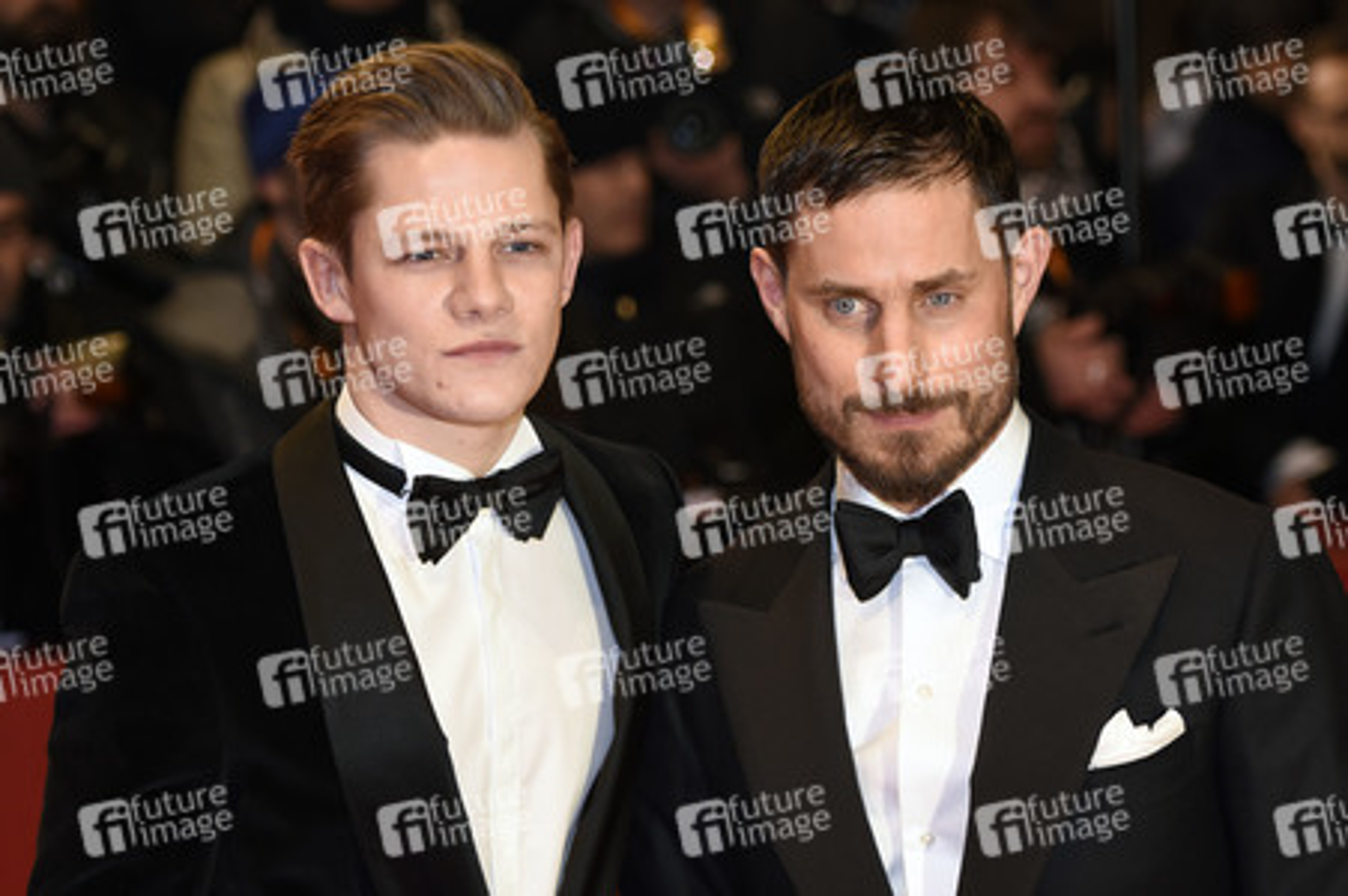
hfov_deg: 15.9
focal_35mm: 129
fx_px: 4827
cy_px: 448
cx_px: 674
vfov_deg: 10.6
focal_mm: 86
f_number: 3.2
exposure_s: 1/400
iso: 640
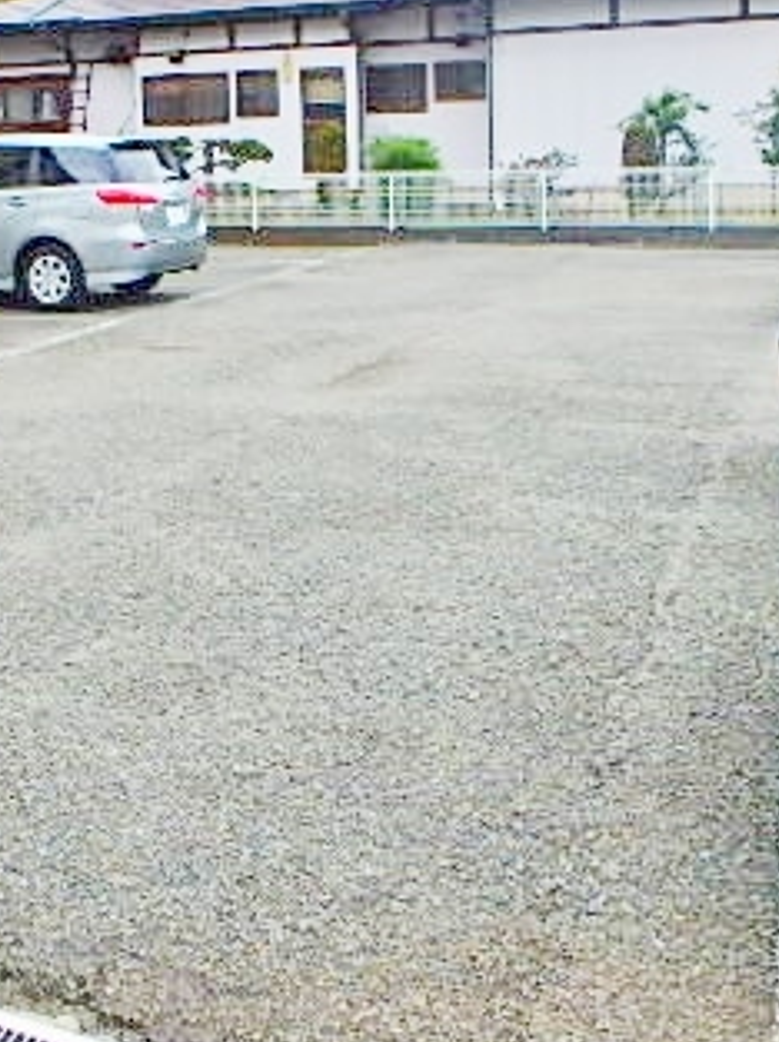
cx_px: 163
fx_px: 1293
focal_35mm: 43
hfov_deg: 32.7
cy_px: 303
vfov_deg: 42.9
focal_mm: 3.7
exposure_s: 1/250
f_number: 3.5
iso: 125
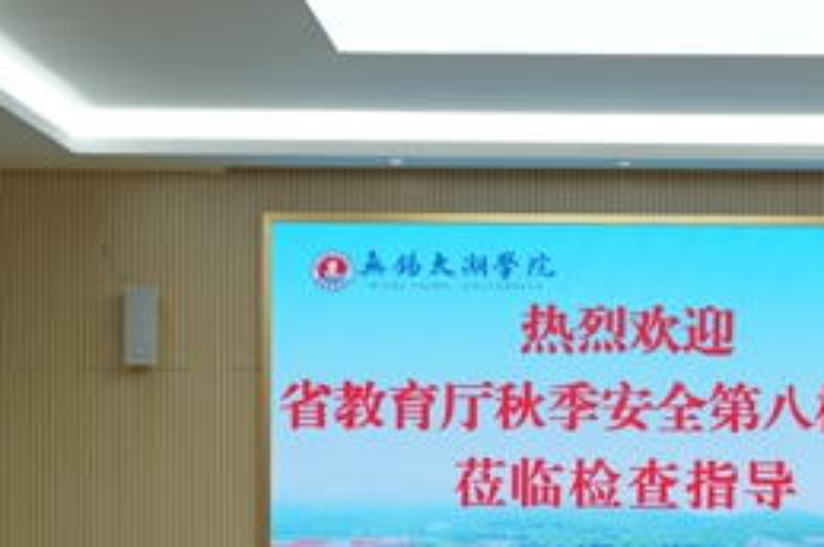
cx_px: 617
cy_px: 584
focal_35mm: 122
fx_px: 2784
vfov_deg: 11.1
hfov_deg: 16.7
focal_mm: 46.3
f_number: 3.2
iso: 100
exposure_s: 1/100
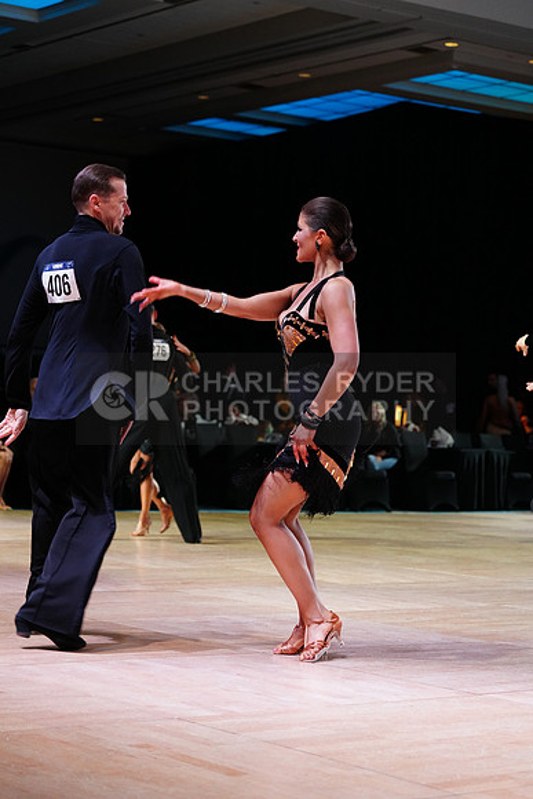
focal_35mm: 78
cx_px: 266
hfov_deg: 17.5
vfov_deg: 26.0
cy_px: 400
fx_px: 1731
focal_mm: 78
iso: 2500
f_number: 4
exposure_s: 1/320
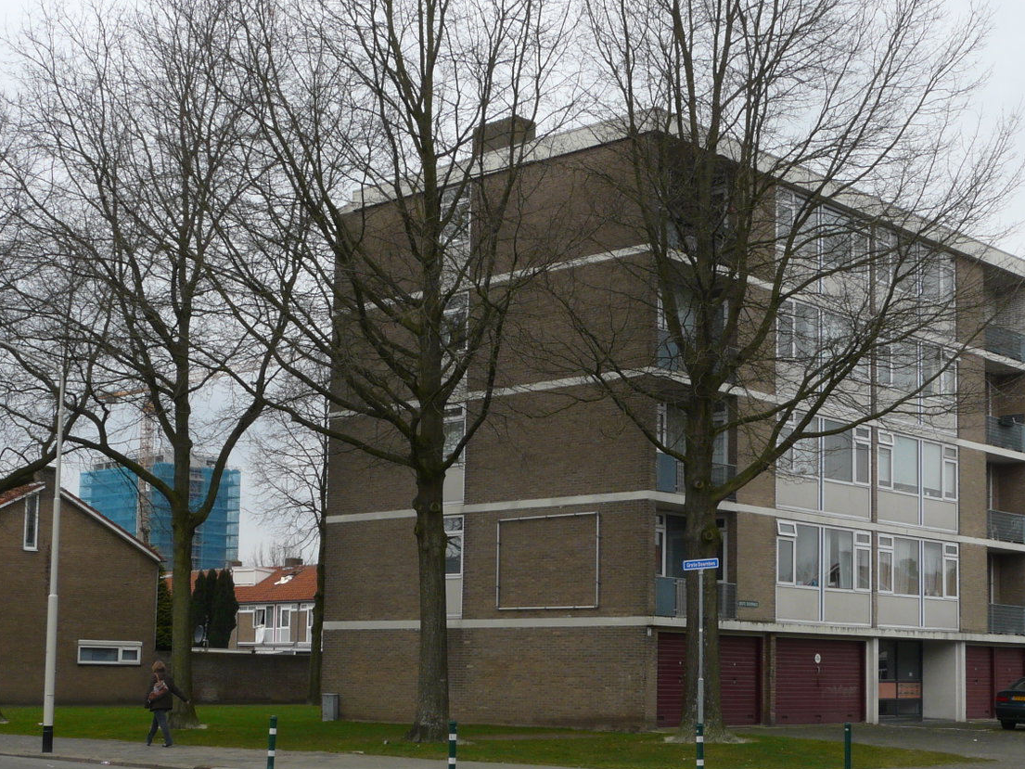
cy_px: 499
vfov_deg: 26.4
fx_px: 1629
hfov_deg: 34.8
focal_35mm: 55
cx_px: 604
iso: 100
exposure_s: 1/200
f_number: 5
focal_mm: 6.3
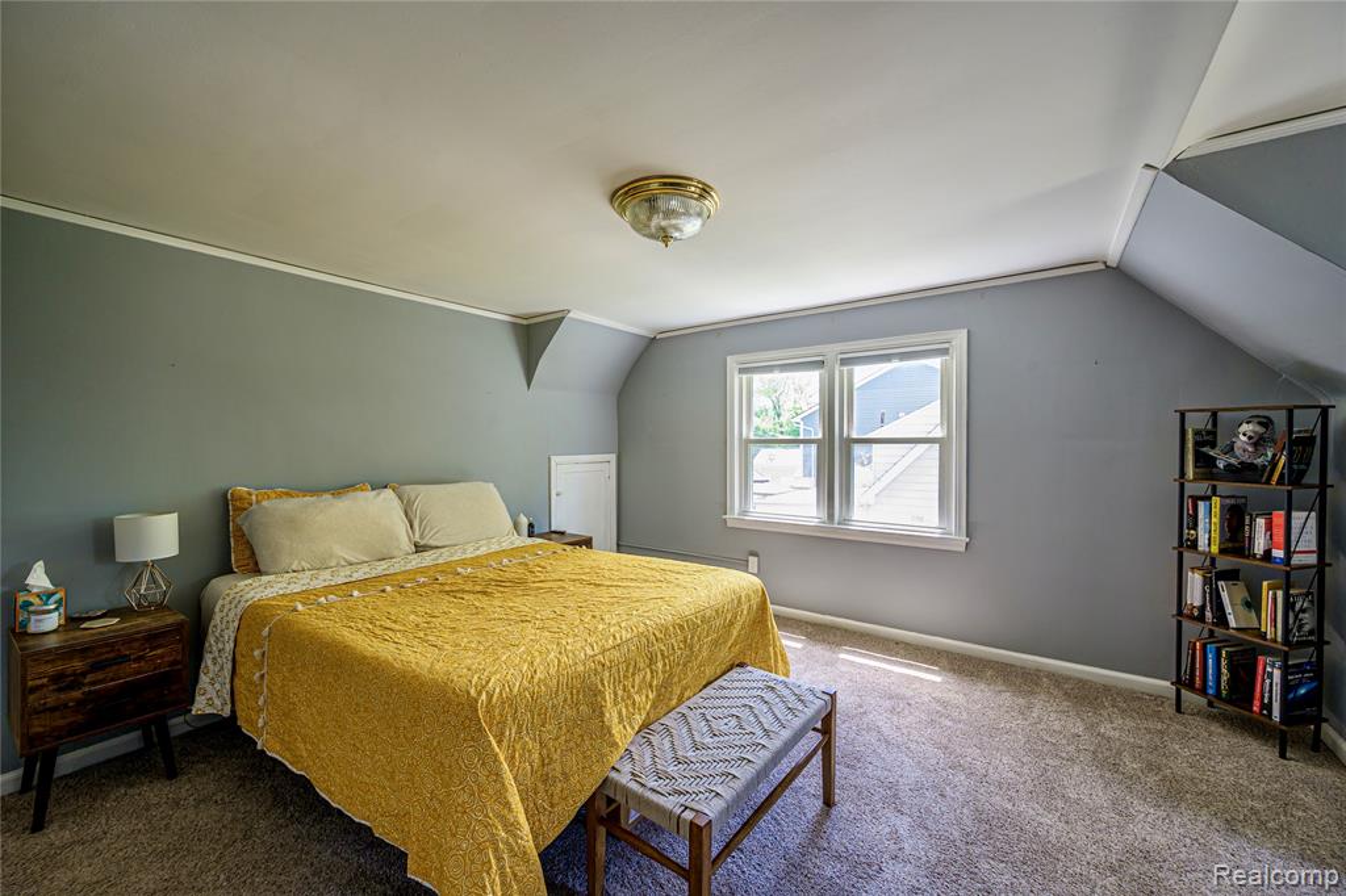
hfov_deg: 104.3
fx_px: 523
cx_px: 673
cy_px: 448
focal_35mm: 14
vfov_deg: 81.2
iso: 200
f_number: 8
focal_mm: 14
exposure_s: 1/15
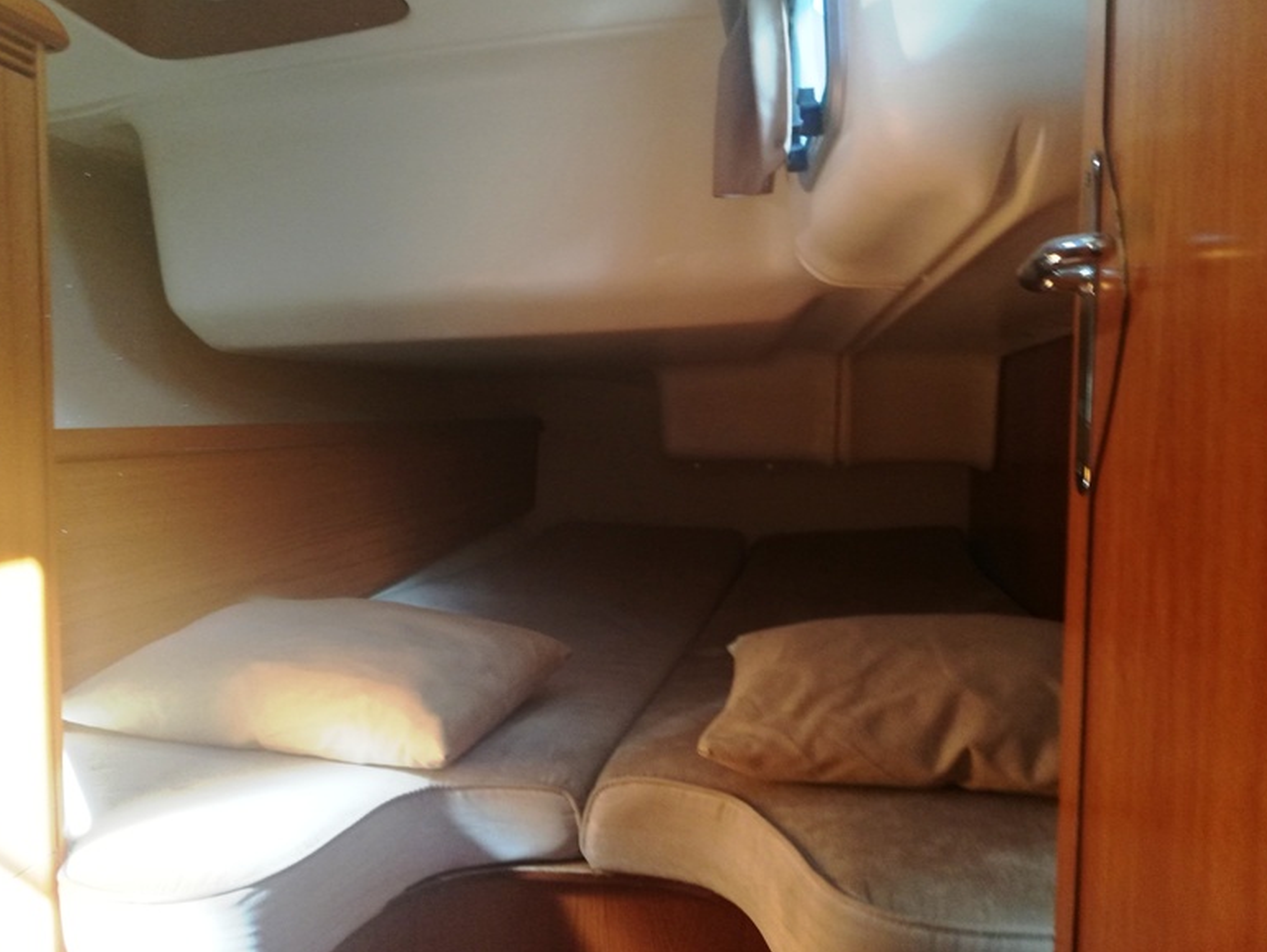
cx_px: 633
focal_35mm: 28
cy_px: 464
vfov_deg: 49.8
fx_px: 1025
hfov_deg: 63.4
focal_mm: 3.81
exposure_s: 1/40
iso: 200
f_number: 2.2
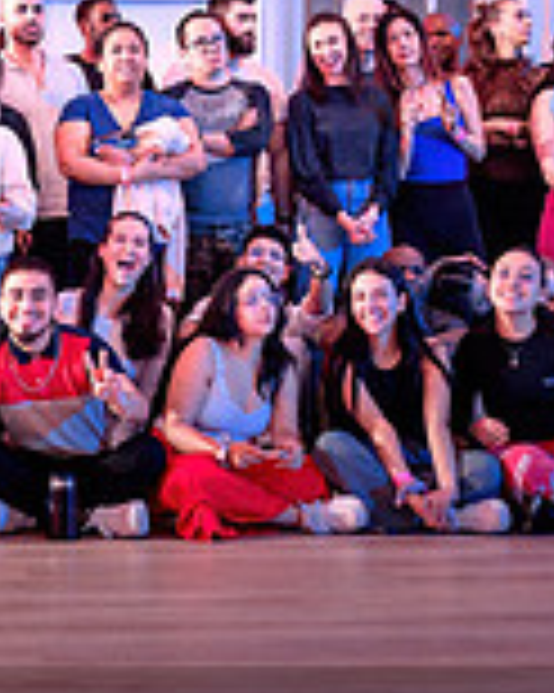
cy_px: 200
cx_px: 78
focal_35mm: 85
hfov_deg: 17.8
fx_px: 1744
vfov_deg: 22.3
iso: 1000
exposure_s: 1/100
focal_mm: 24
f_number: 2.8
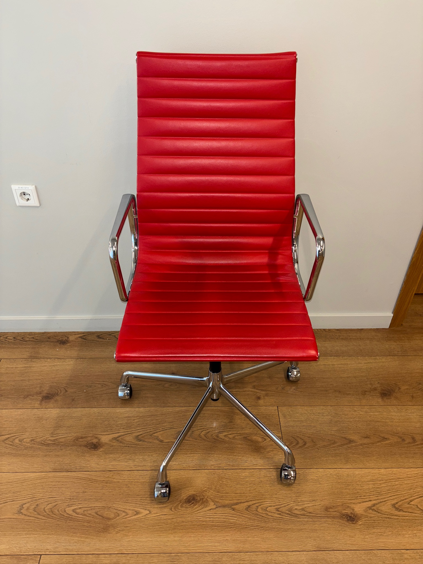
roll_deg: -2.0
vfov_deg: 67.3
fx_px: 424
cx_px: 212
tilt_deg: -37.7
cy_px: 282
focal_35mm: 26
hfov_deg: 53.1
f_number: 1.6
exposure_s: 1/24
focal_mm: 5.96
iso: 50
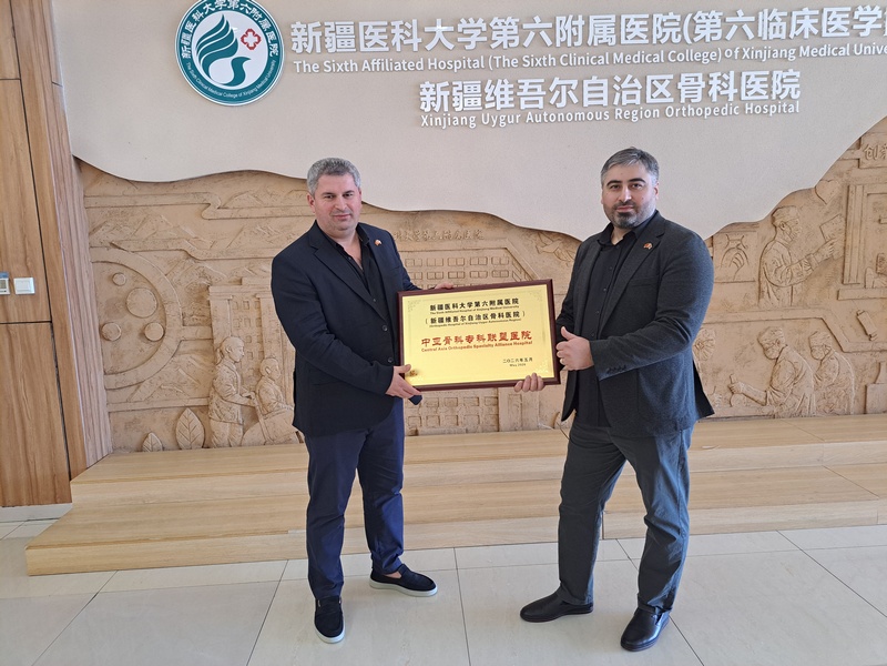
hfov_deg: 71.6
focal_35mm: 24
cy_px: 333
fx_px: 615
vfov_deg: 56.8
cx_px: 444
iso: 250
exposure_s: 1/50
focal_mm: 5.23
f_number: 1.8
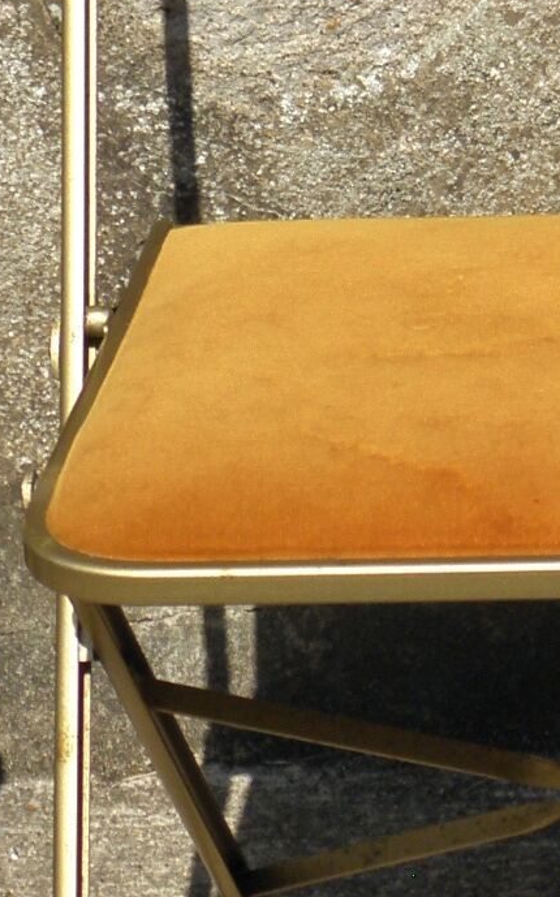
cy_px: 86
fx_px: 4816
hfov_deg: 6.4
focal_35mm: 197
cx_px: 1196
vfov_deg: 10.6
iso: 100
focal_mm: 9.1
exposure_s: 1/160
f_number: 8
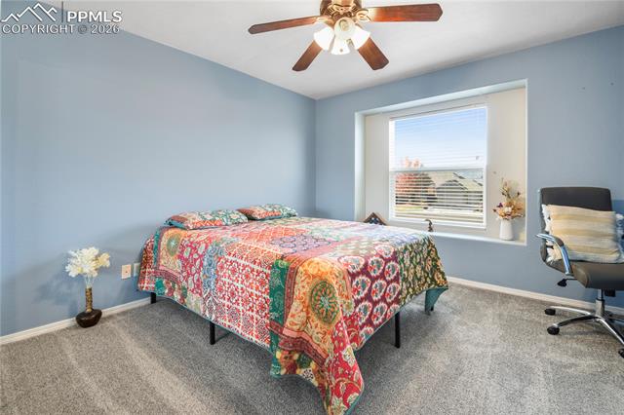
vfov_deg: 77.3
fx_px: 260
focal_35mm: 15
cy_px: 208
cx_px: 312
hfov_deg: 100.4
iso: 320
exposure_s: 1/3
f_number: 8
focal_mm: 10
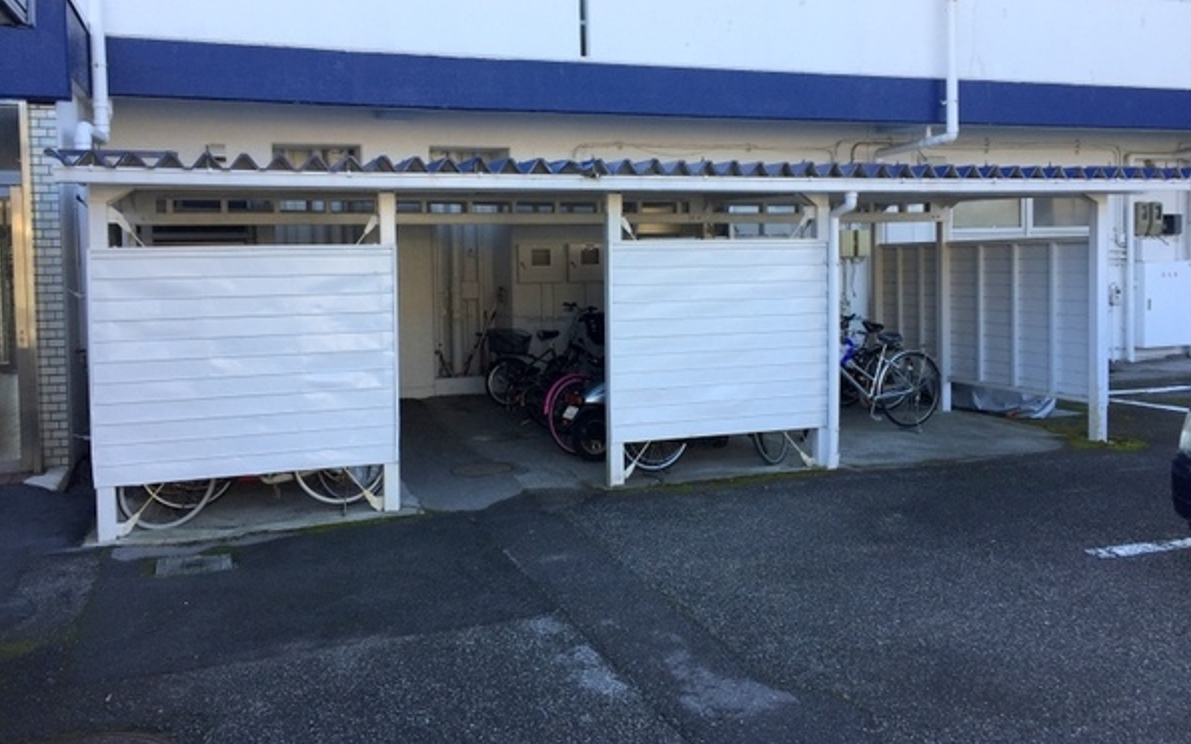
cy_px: 320
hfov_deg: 61.2
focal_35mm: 31
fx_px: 1006
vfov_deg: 40.5
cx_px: 594
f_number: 2.2
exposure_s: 1/278
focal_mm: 4.15
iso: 32
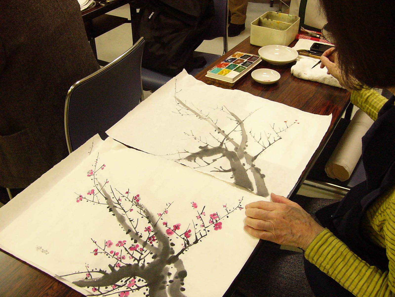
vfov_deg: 40.7
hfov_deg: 52.6
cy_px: 148
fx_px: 399
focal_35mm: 35
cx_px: 198
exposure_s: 1/50
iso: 200
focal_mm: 4.6
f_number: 2.8
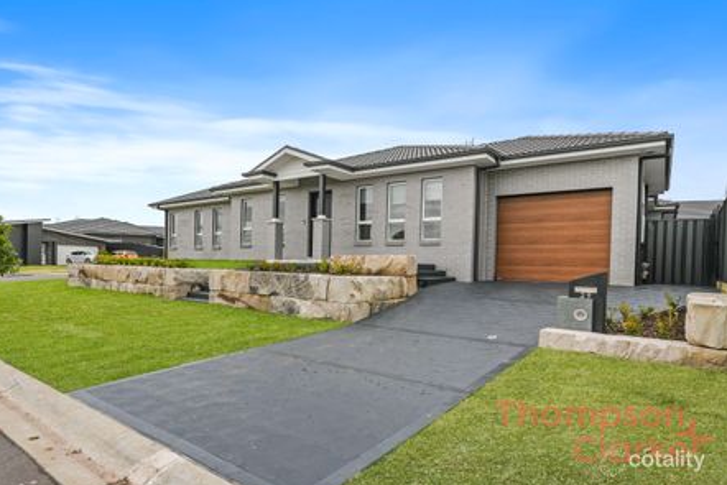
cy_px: 236
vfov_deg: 68.8
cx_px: 345
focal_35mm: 18
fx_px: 354
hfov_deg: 91.4
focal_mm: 11
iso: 125
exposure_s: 1/80
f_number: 10
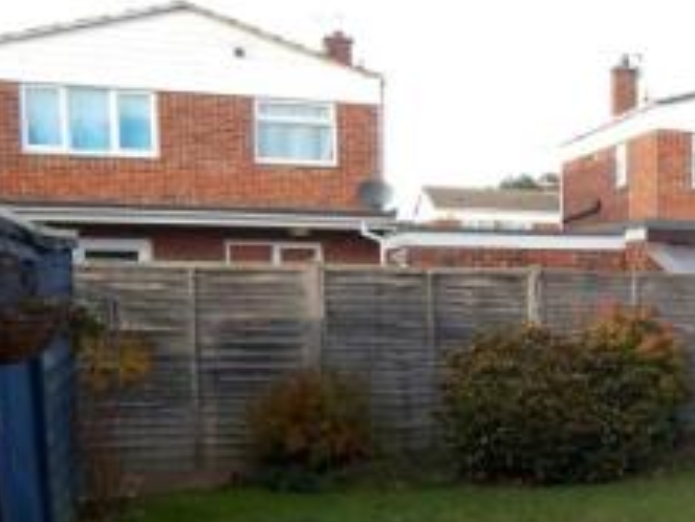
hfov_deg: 28.8
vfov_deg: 24.9
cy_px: 404
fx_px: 1165
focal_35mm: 58
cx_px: 835
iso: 125
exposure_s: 1/320
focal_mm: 4
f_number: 3
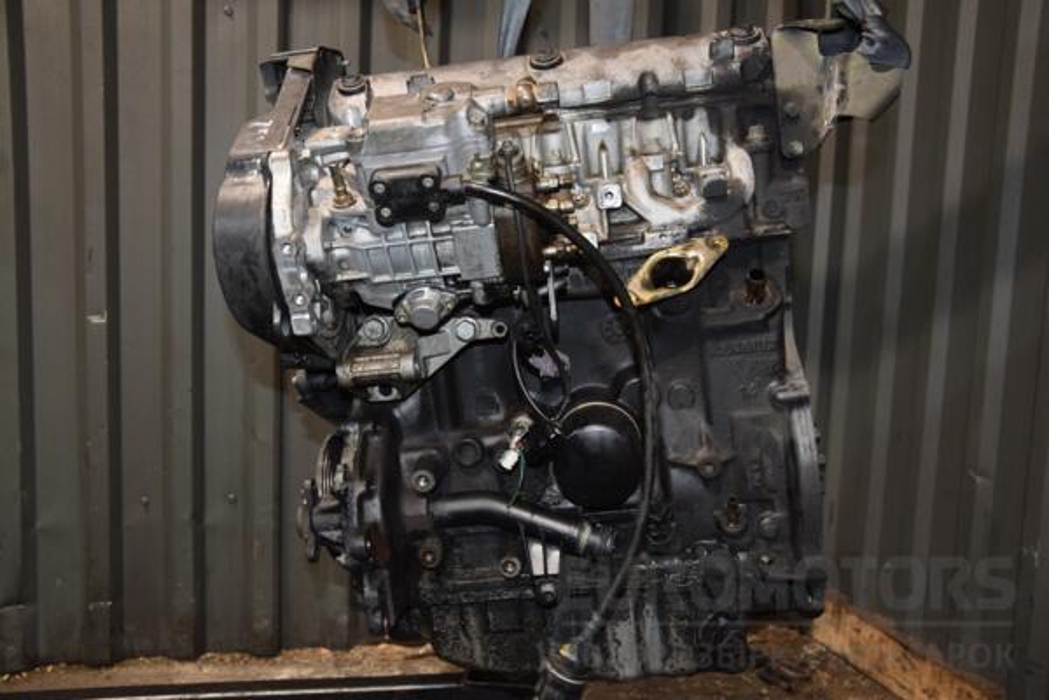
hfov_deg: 57.2
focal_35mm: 33
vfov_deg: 40.0
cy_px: 350
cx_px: 524
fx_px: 962
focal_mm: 22
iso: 800
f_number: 5
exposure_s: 1/60
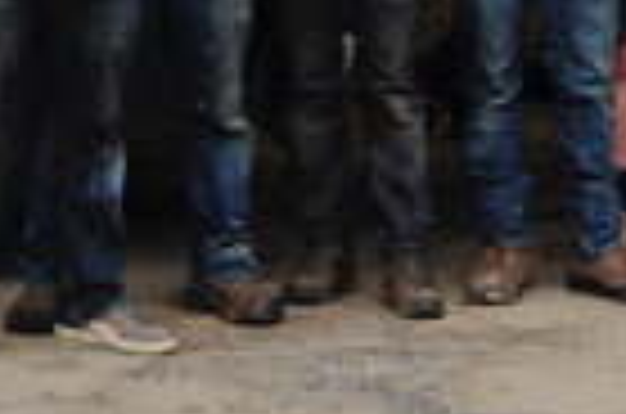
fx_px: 3348
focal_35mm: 193
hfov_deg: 10.4
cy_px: -344
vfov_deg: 6.9
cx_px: 847
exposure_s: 1/250
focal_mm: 28
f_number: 5
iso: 200
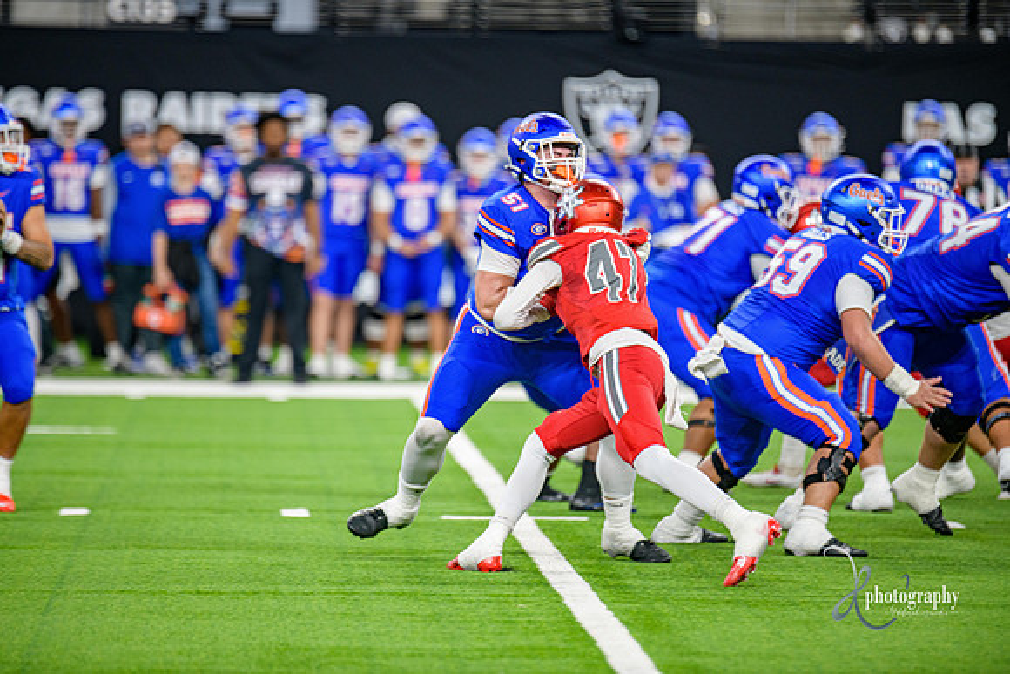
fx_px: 8418
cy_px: 337
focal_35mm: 300
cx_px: 505
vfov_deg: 4.6
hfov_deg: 6.9
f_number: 2.8
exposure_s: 1/400
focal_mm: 300
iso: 1000
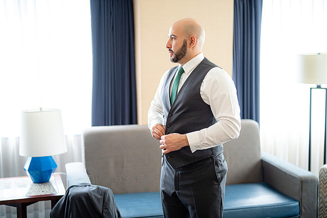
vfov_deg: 27.0
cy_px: 109
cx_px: 164
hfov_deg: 39.6
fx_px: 454
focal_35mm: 50
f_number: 1.4
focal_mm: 50
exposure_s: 1/500
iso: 800
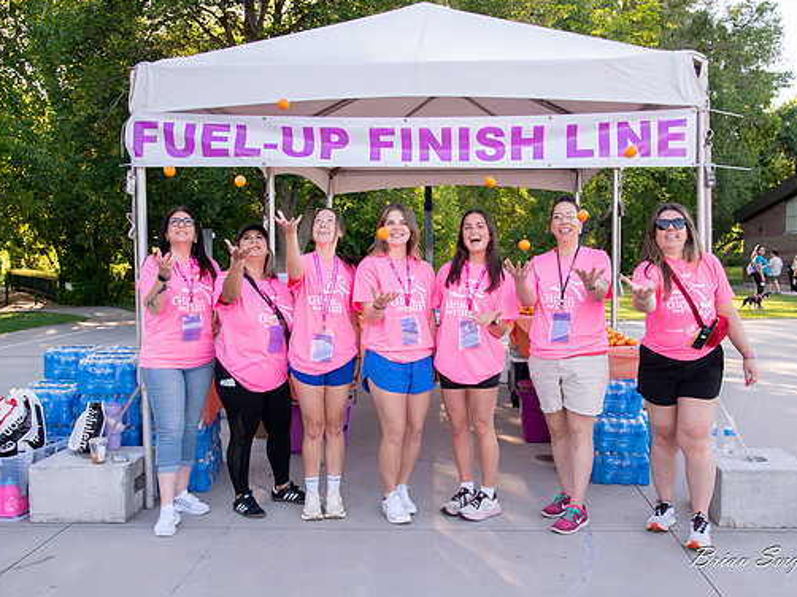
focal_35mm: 38
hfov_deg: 49.0
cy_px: 320
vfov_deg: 37.7
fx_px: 874
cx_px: 428
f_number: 7.1
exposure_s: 1/200
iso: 500
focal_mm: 31
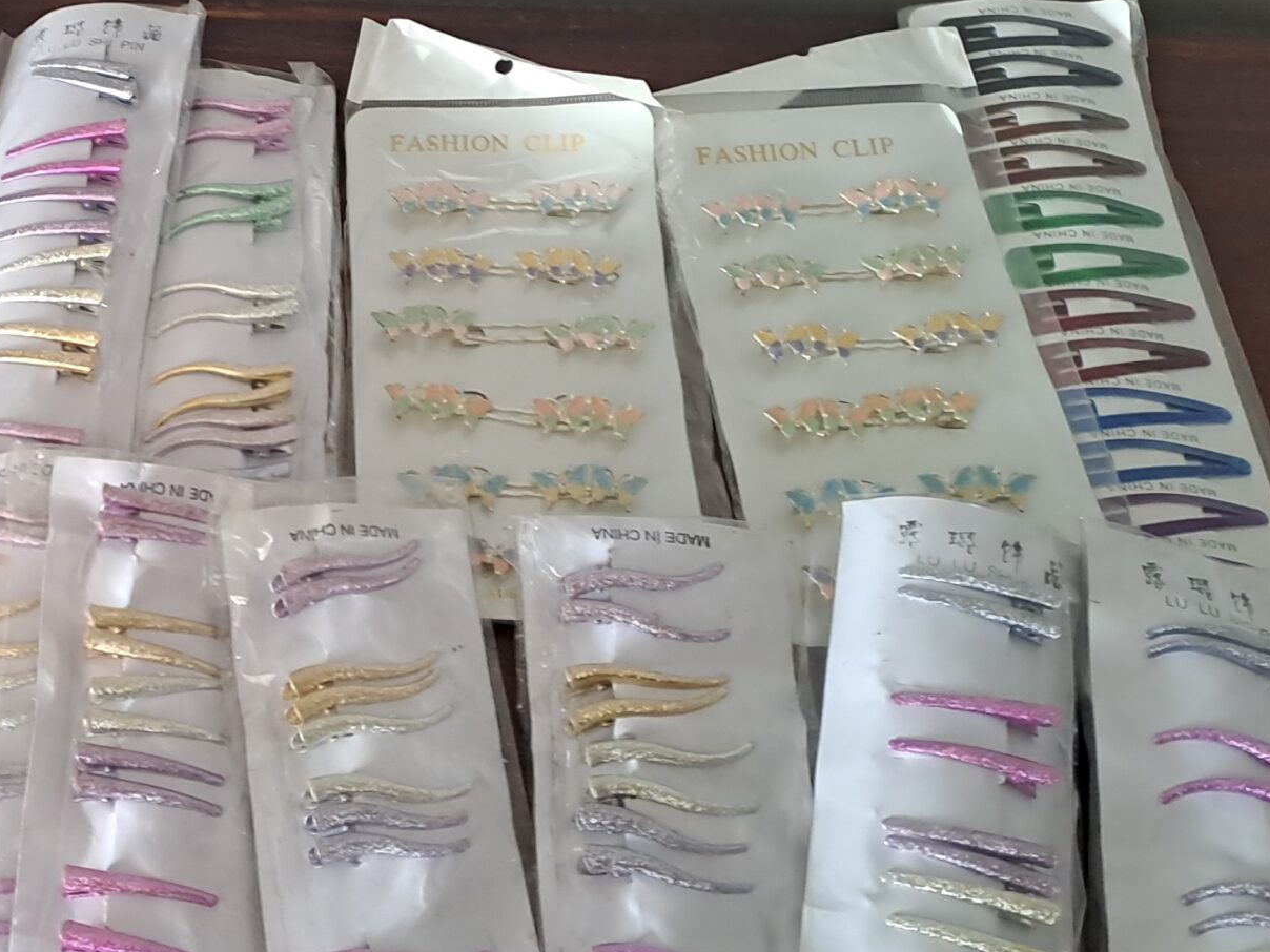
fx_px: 1944
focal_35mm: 53
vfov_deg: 27.5
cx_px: 95
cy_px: 449
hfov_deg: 33.9
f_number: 1.8
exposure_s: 1/25
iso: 320
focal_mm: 4.65
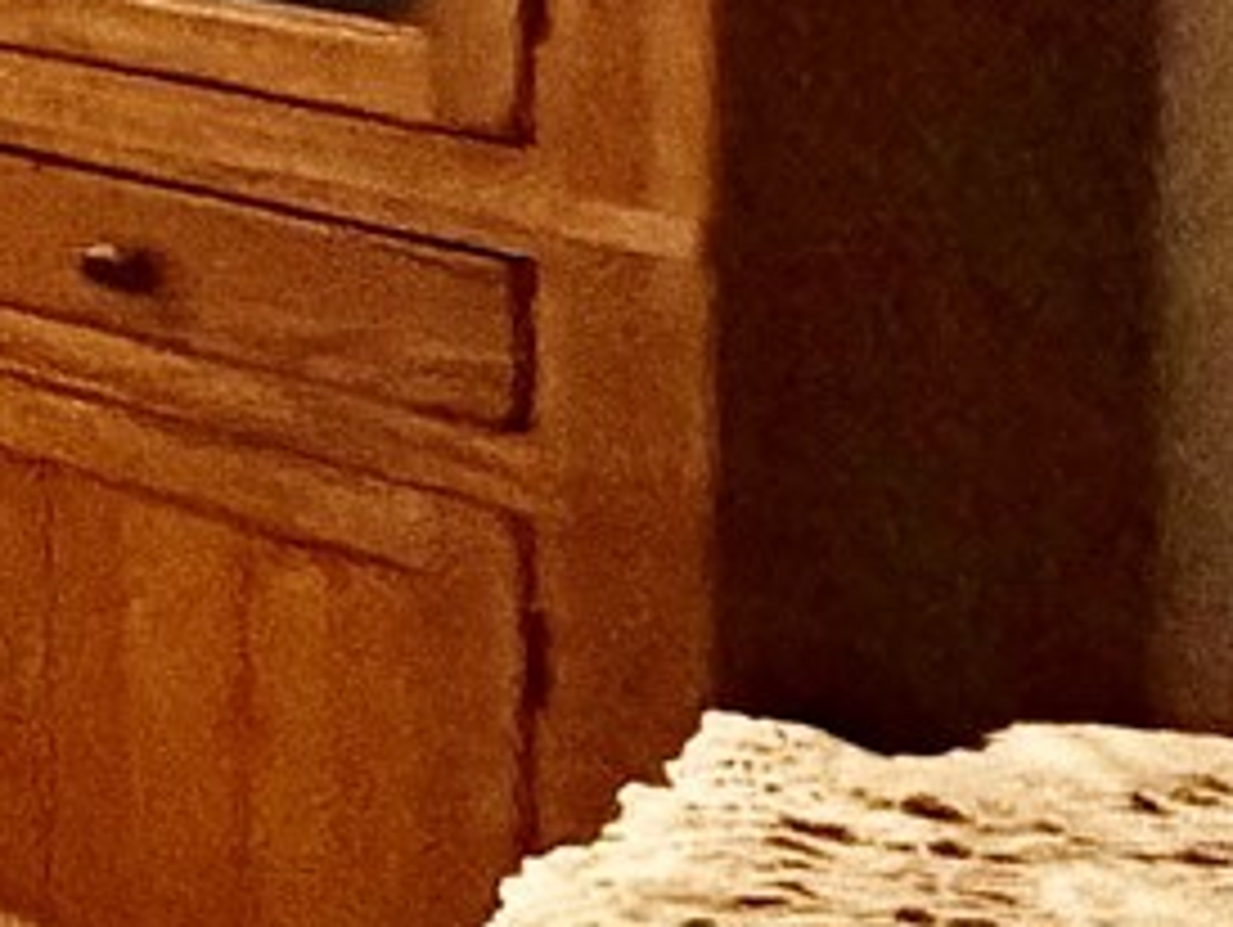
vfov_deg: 13.9
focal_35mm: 98
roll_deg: +2.4
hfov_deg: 11.1
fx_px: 3494
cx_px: -2570
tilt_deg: -2.4
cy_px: -576
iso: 640
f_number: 2.2
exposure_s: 1/60
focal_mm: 2.22
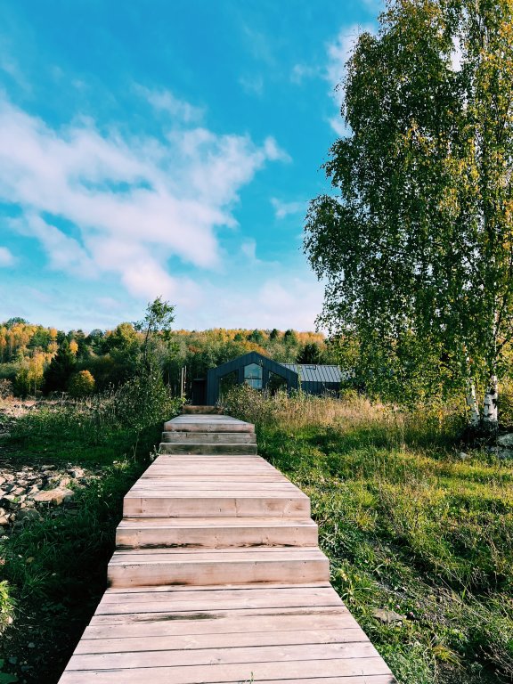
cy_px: 342
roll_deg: -1.1
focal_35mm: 26
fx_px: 514
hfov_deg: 53.1
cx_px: 256
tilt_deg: +7.7
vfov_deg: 67.3
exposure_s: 1/2571
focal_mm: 5.7
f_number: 1.5
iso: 50
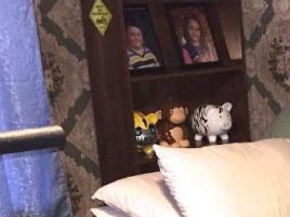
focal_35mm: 111
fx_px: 930
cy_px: 221
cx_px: 416
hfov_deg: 16.4
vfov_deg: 13.2
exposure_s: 1/16
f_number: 2.2
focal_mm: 4.15
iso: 250
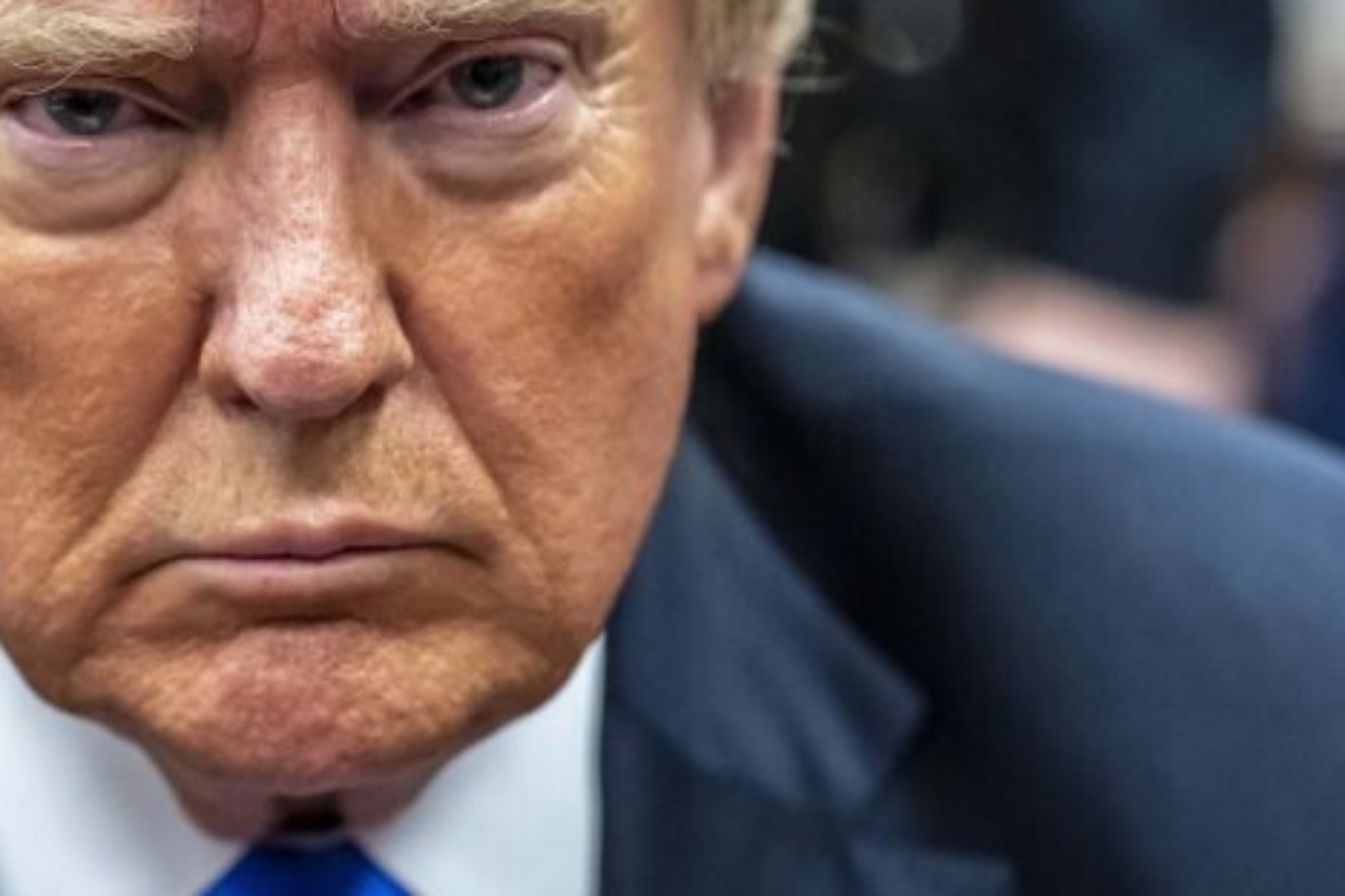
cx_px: 290
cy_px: 306
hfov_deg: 11.0
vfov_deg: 7.4
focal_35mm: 186
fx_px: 6949
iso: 5000
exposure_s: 1/250
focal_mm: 85
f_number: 2.8
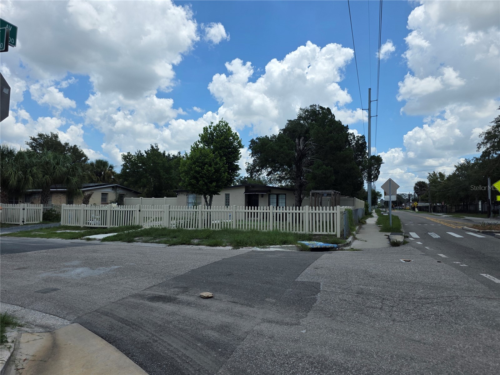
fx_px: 332
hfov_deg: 73.9
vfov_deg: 58.9
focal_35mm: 23
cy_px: 188
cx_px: 250
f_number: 1.7
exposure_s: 1/7061
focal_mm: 6.3
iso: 80
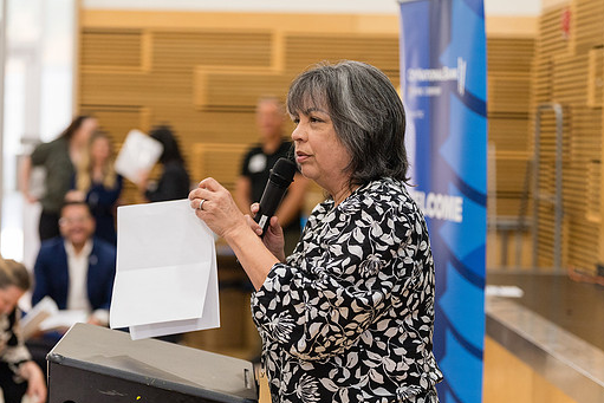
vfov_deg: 13.6
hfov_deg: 20.2
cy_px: 219
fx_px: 1695
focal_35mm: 101
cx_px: 292
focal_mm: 89
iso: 1250
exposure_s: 1/250
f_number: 2.8
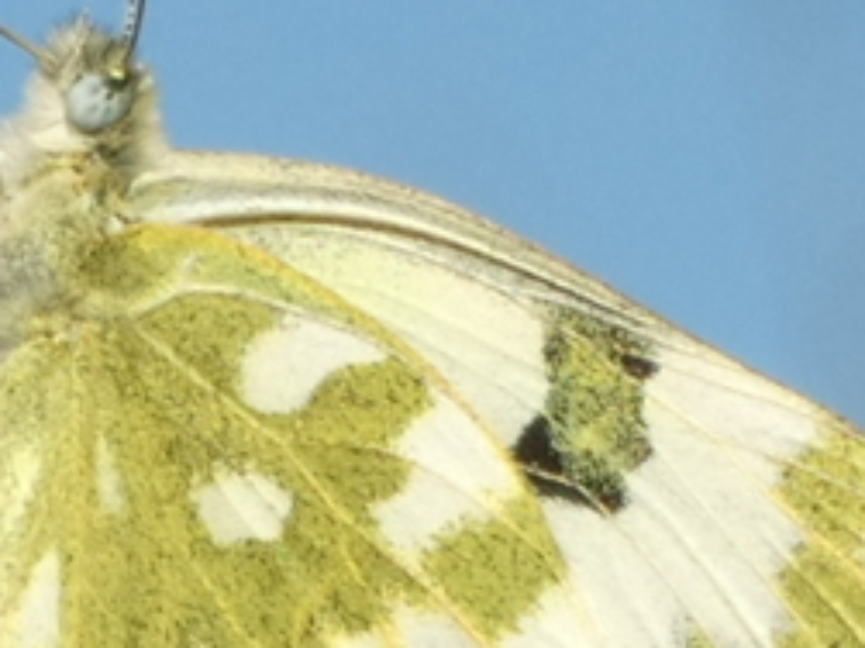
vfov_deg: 2.7
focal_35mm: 544
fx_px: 13587
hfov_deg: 3.6
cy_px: 276
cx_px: -109
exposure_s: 1/160
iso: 80
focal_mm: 28.8
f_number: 5.4
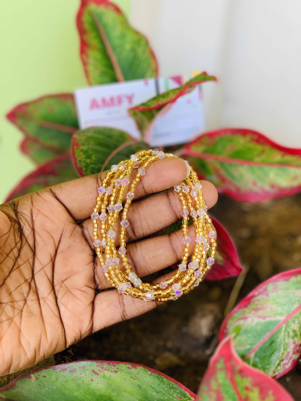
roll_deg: -7.1
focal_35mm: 52
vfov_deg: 36.8
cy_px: 200
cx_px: 150
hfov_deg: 28.0
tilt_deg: -36.4
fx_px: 603
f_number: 2.4
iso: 125
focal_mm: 6
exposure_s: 1/114
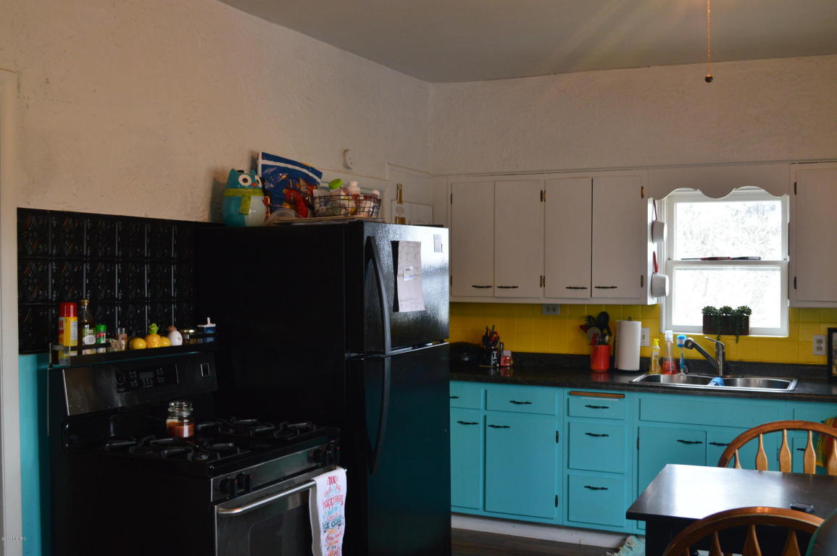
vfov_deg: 34.1
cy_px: 278
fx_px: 906
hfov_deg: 49.6
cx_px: 418
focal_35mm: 39
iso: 450
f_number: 6.3
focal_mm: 26
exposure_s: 1/15
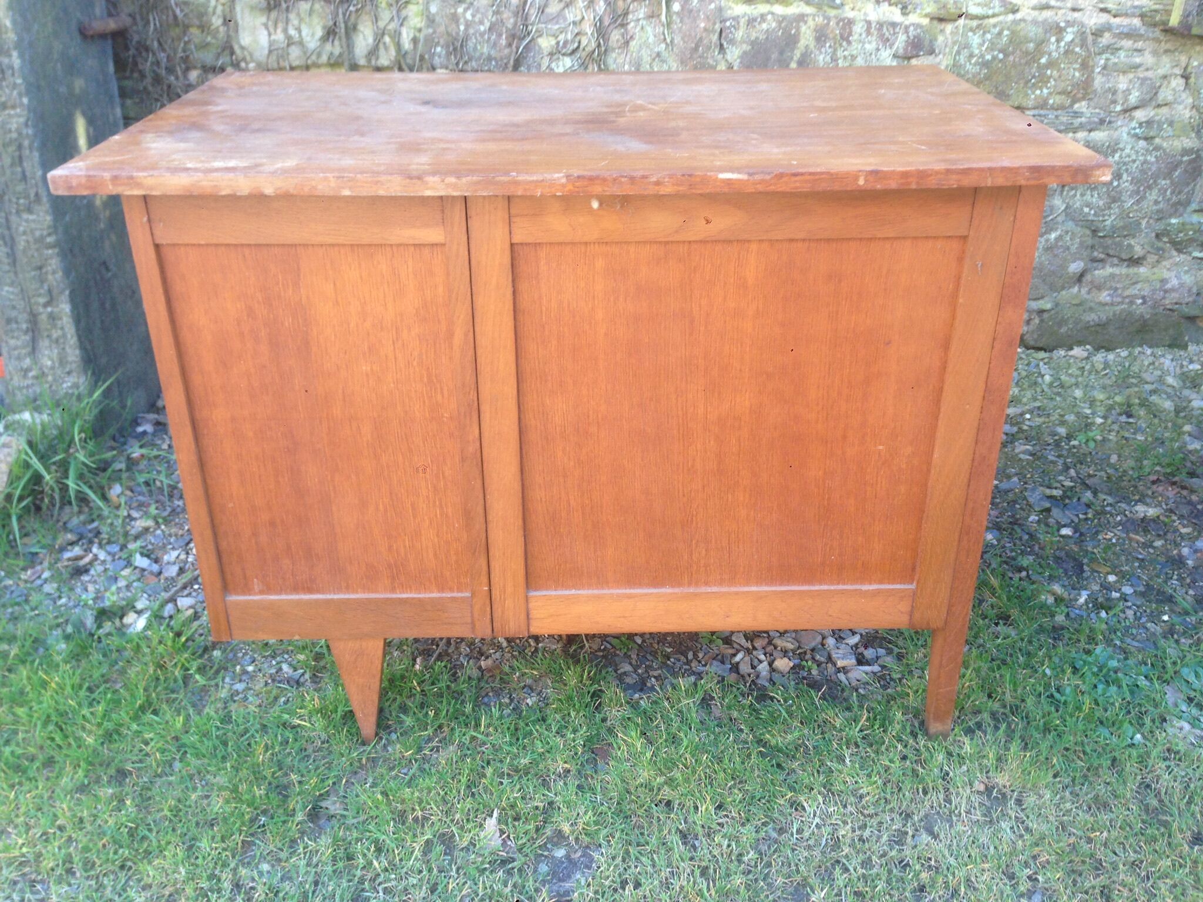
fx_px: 1147
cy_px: 451
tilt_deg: -27.5
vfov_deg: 42.9
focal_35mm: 33
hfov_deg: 55.4
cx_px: 602
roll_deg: -2.0
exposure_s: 1/40
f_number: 2.4
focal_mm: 4.12
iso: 50
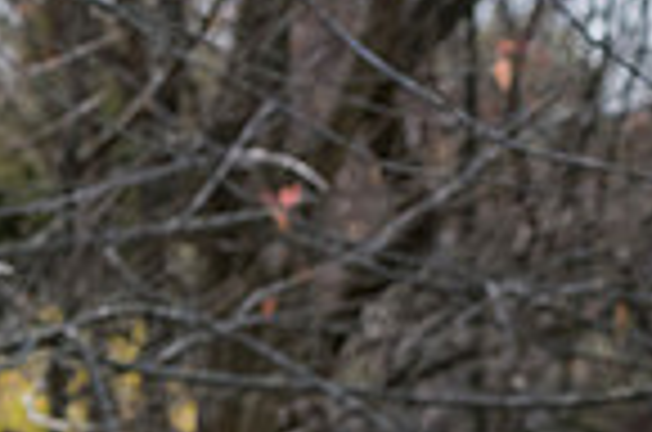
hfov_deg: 5.5
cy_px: 839
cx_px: -360
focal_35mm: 369
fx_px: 6668
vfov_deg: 3.7
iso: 400
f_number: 5.6
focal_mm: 92
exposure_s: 1/800
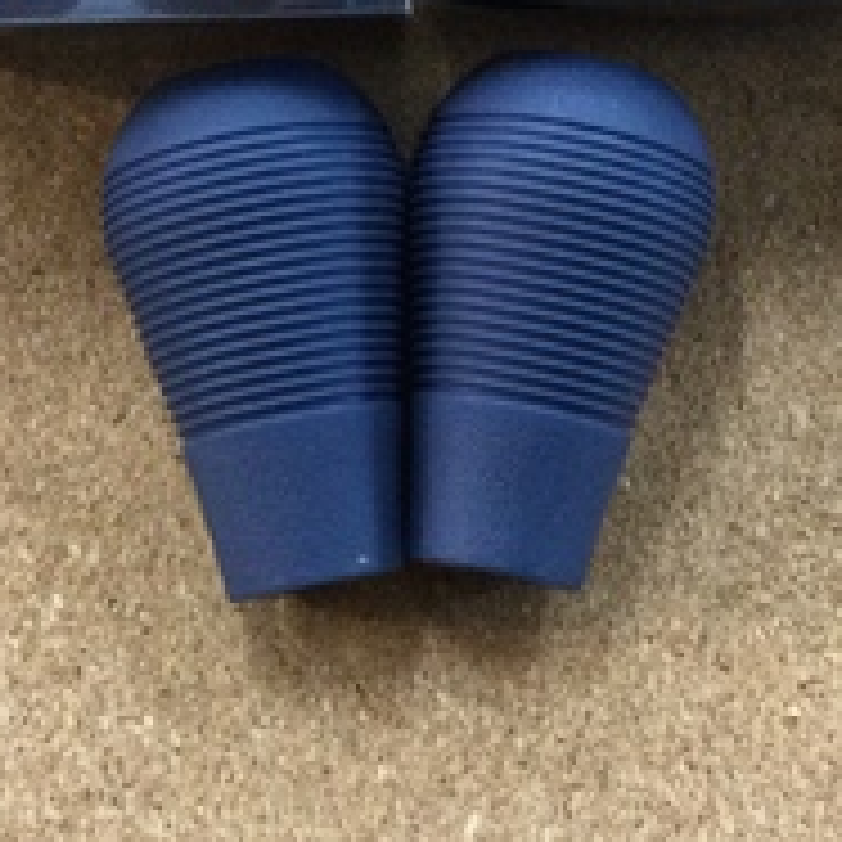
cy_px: -113
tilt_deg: -62.5
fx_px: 2422
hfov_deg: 19.7
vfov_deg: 18.9
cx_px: 464
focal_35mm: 88
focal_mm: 3.3
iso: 125
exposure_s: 1/30
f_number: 2.4
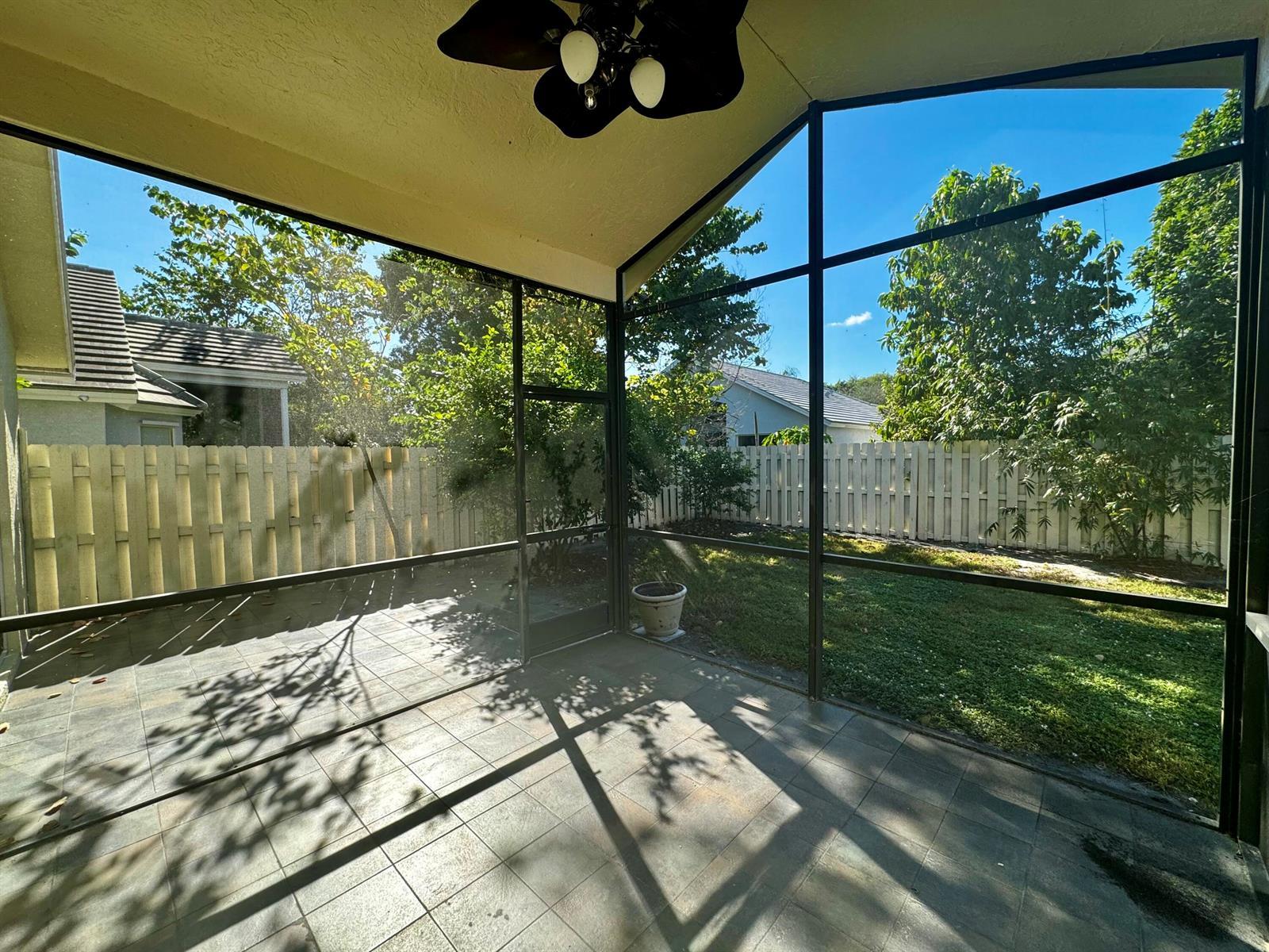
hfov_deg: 102.1
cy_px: 476
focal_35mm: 14
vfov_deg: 85.7
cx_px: 634
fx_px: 513
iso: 50
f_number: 2.2
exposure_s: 1/401
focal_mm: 2.22
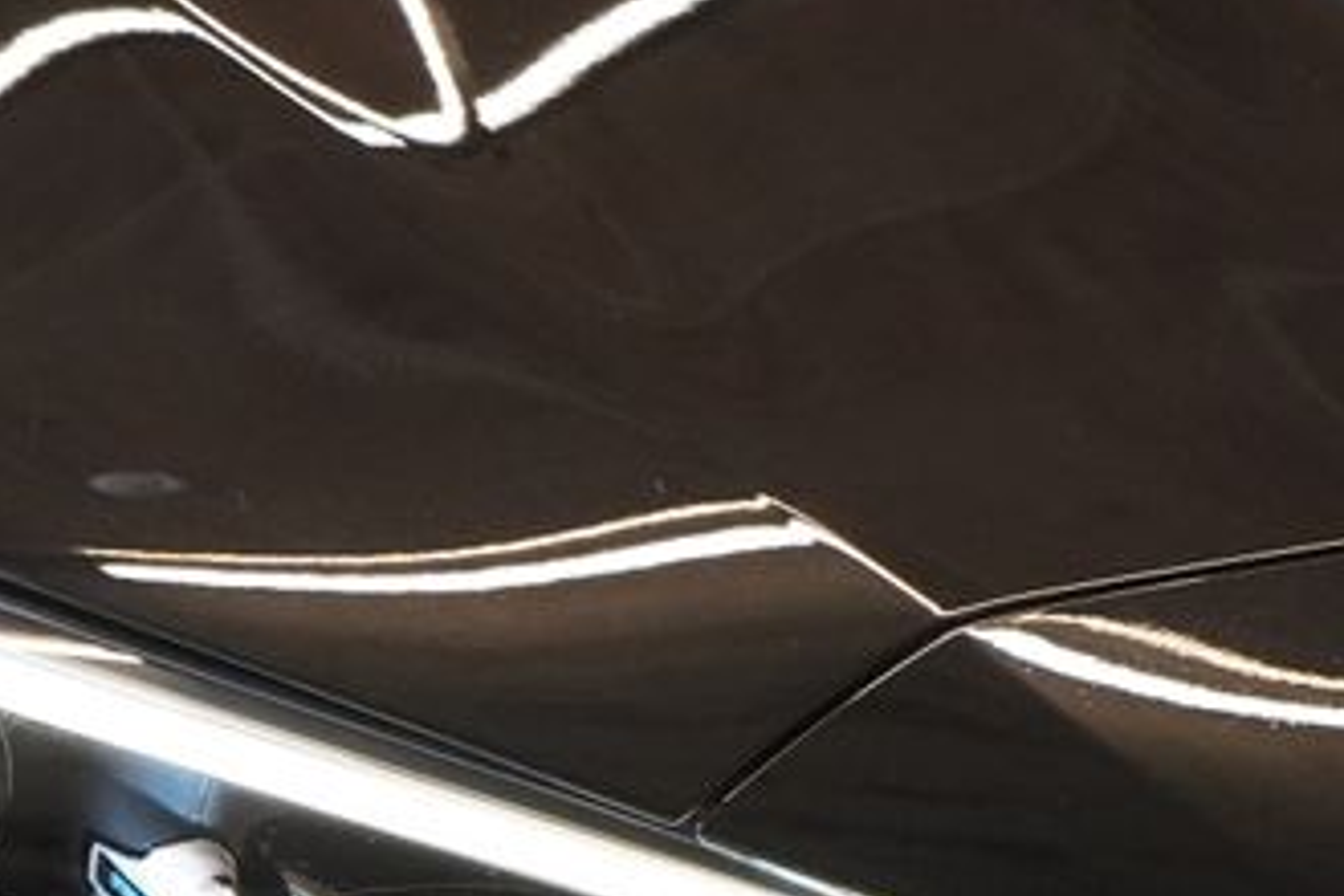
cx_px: 310
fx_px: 7989
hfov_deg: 9.6
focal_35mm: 214
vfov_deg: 6.4
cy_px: 898
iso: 8000
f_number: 5.6
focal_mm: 69
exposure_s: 1/160
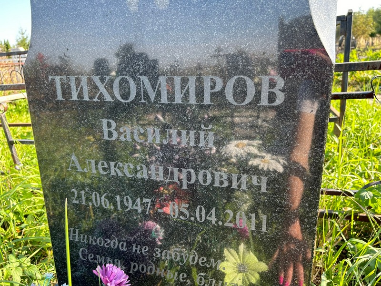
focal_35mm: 26
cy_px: 143
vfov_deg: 53.1
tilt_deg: -16.4
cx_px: 190
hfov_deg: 67.3
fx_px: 286
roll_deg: +4.0
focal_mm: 5.7
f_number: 1.5
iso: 50
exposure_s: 1/295
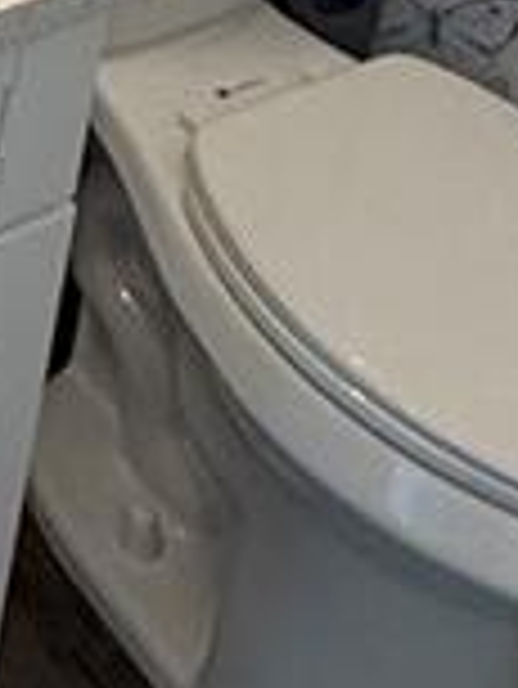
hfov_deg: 13.1
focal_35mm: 110
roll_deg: -8.0
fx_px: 2192
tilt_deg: -12.7
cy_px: -890
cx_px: -95
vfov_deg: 13.7
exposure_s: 1/120
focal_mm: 2.22
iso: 200
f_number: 2.2
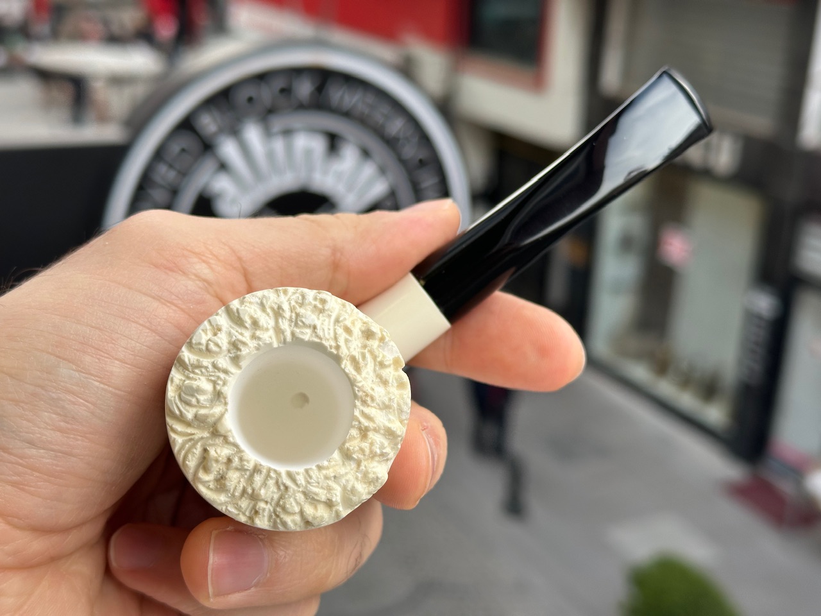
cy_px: 308
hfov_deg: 39.7
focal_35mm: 48
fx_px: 1138
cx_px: 410
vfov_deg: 30.3
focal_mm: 6.86
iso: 64
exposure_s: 1/480
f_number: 1.78
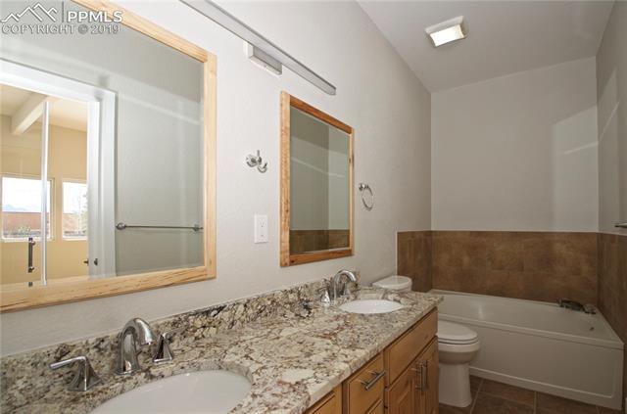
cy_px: 207
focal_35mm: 16
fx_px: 287
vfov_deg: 71.7
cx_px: 314
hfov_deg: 95.1
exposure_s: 1/50
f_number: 8
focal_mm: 11
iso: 100
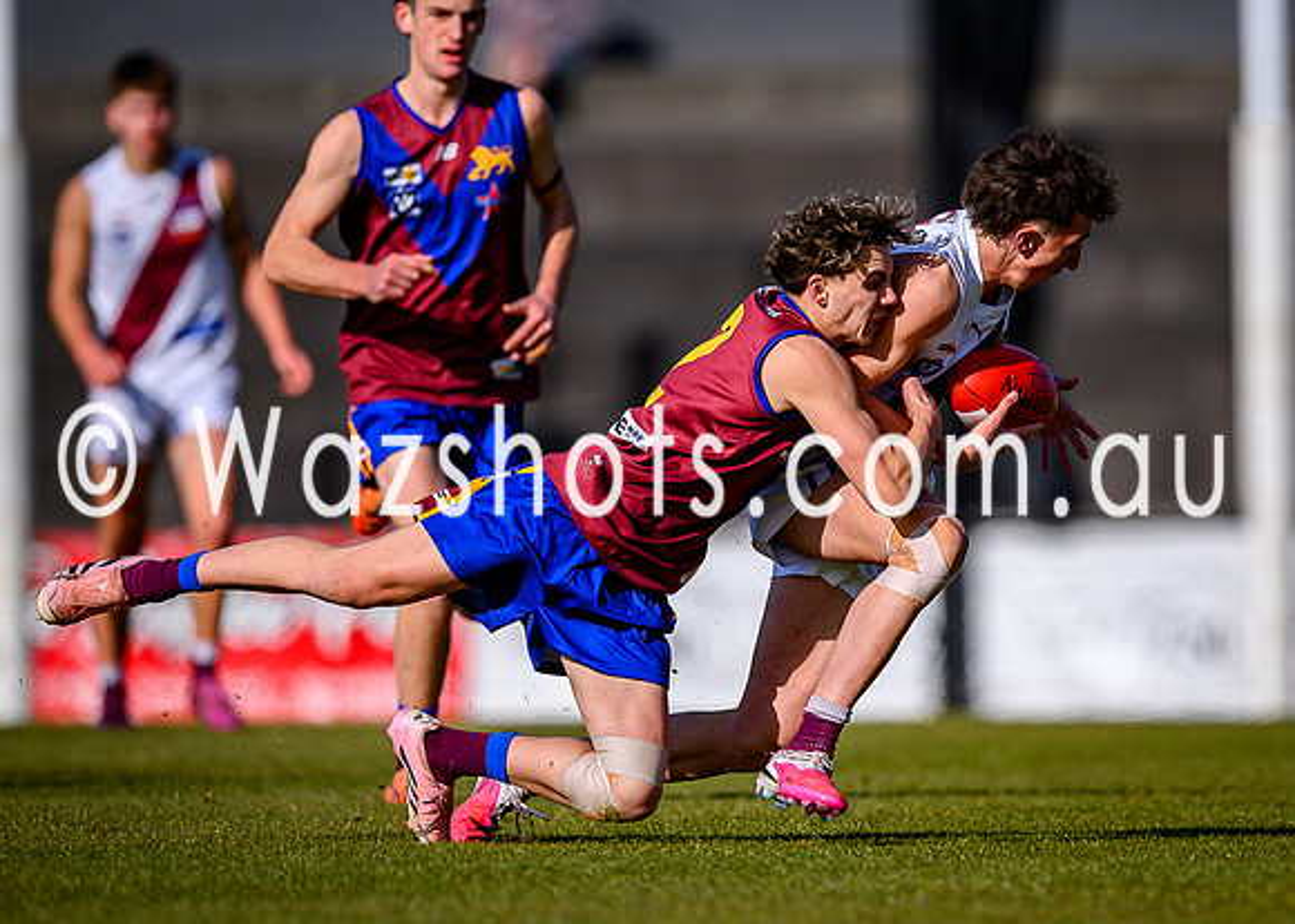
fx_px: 29772
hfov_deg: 2.5
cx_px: 930
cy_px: 405
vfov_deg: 1.8
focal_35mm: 810
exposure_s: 1/1600
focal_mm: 500
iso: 100
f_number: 4
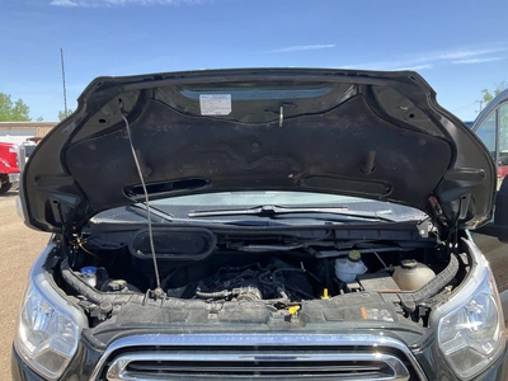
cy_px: 190
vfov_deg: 48.2
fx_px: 426
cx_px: 254
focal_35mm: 29
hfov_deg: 61.7
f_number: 1.8
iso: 25
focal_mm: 3
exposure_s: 1/540
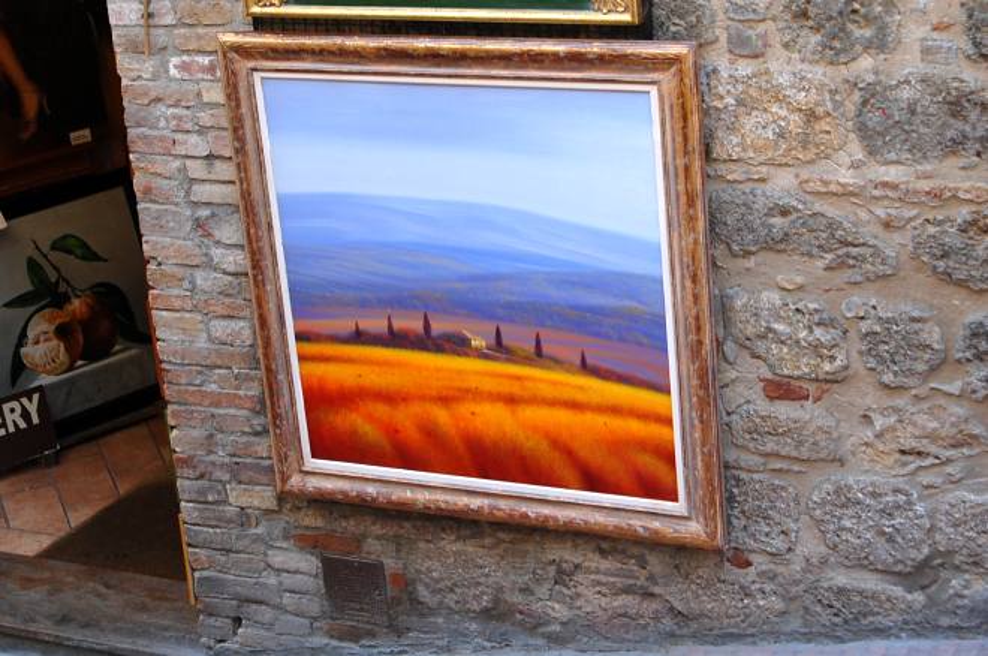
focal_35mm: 82
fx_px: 2261
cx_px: 494
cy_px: 328
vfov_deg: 16.5
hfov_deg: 24.7
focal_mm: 55
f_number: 8
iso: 400
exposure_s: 1/80
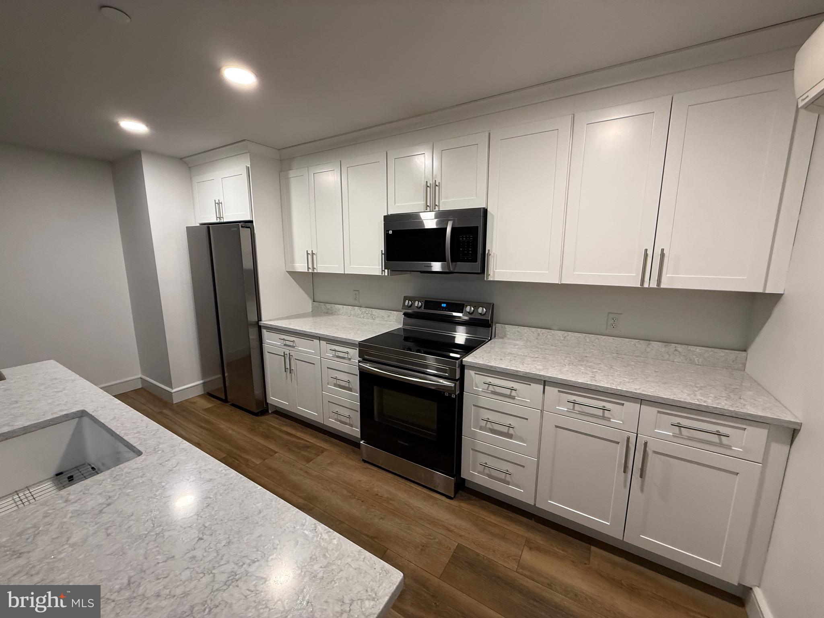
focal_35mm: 14
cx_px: 412
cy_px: 309
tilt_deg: -10.2
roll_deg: +0.0
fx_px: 333
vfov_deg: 85.7
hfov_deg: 102.1
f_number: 2.2
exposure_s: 1/60
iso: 250
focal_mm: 2.22
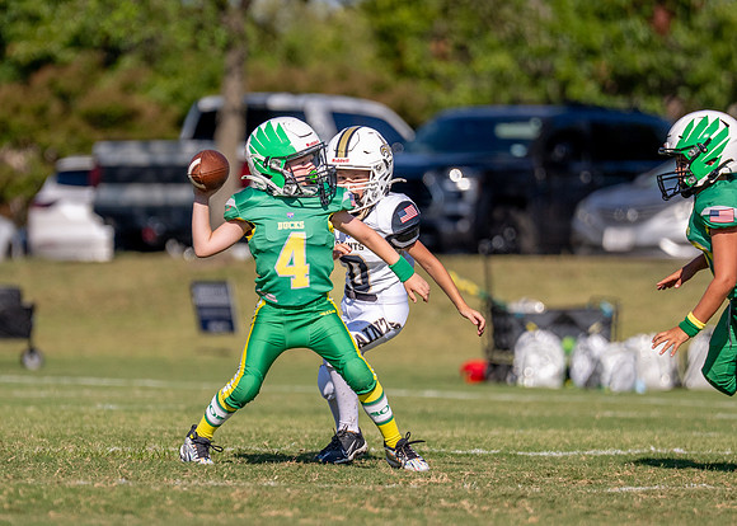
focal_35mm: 427
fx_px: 8927
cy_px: 256
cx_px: 282
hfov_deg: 4.7
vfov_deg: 3.4
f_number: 2.8
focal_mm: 200
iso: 250
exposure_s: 1/6400
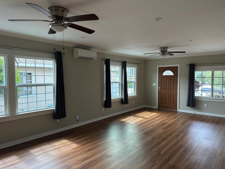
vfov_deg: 54.9
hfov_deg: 69.4
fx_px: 162
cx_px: 109
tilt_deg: -2.8
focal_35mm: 25
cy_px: 86
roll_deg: -0.4
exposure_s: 1/190
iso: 80
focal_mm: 6.86
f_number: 1.78
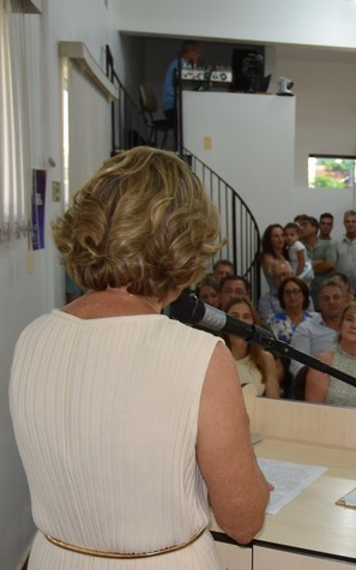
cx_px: 375
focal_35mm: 53
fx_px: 822
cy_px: 293
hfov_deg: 23.2
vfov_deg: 38.2
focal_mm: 22
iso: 800
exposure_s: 1/100
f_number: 5
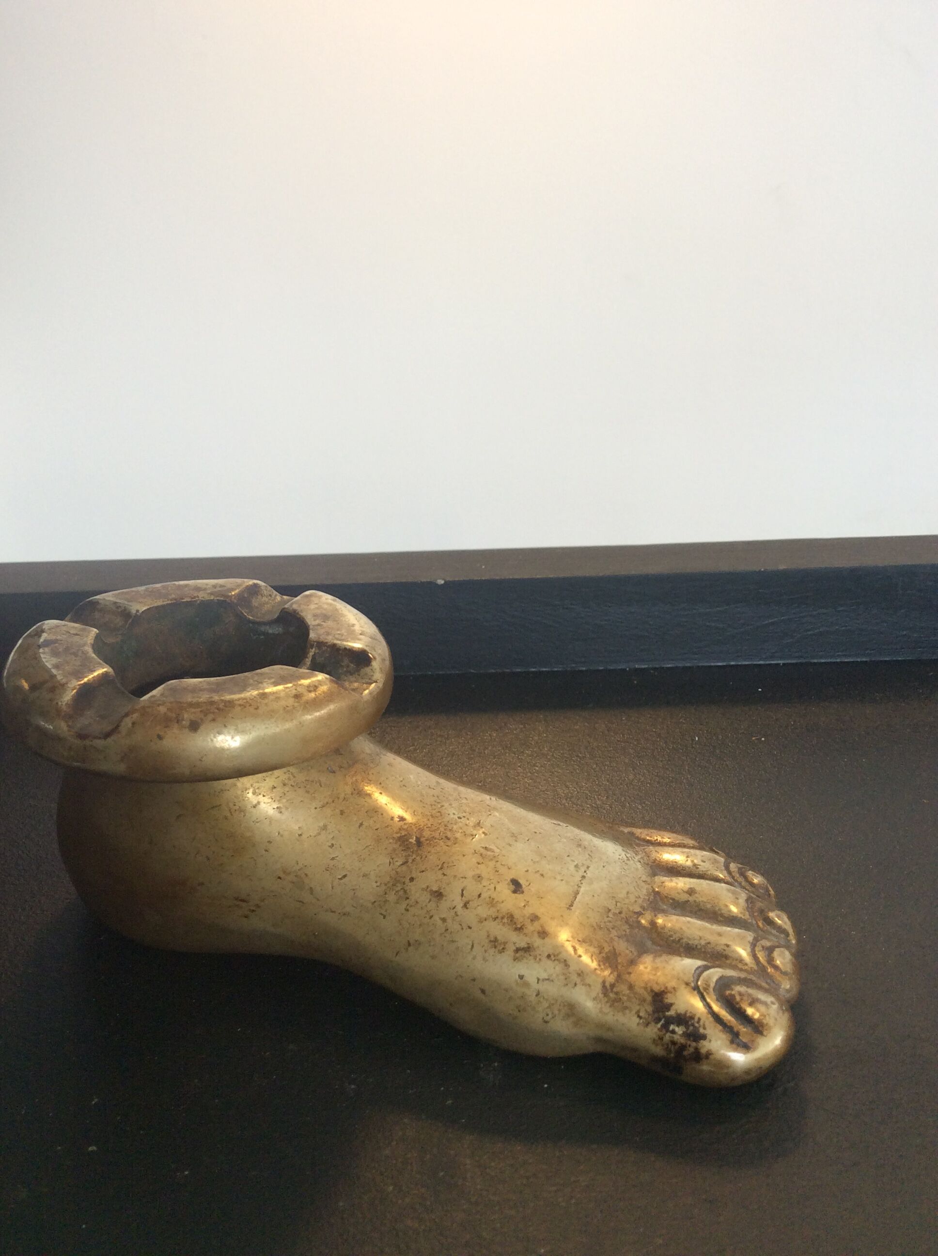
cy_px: 628
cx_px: 469
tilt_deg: -20.2
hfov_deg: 44.1
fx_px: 1159
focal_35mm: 32
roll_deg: +1.4
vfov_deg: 56.9
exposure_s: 1/25
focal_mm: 3.3
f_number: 2.4
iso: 50
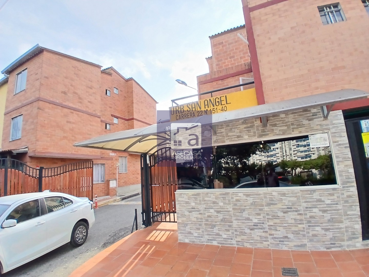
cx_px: 184
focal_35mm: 17
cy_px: 138
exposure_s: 1/270
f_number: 2.2
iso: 50
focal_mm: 1.4
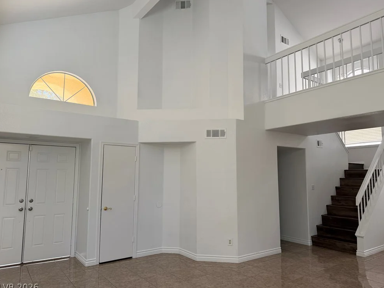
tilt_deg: +5.8
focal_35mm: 25
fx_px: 277
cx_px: 196
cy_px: 143
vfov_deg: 54.9
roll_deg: -1.3
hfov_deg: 69.4
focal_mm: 6.76
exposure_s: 1/175
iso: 80
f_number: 1.78
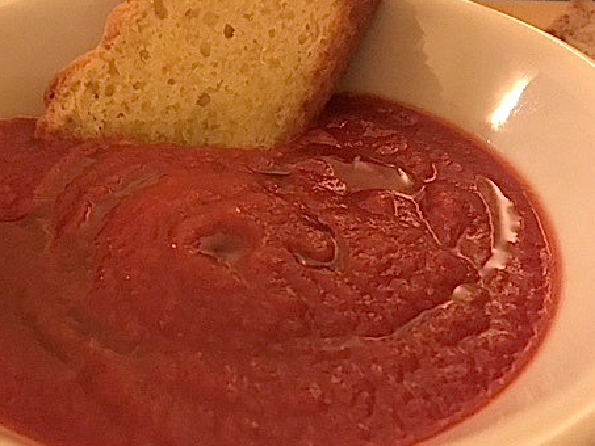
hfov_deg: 45.0
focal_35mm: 41
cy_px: 205
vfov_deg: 35.1
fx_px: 705
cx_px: 192
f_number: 2.2
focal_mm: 4.15
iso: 1000
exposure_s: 1/17
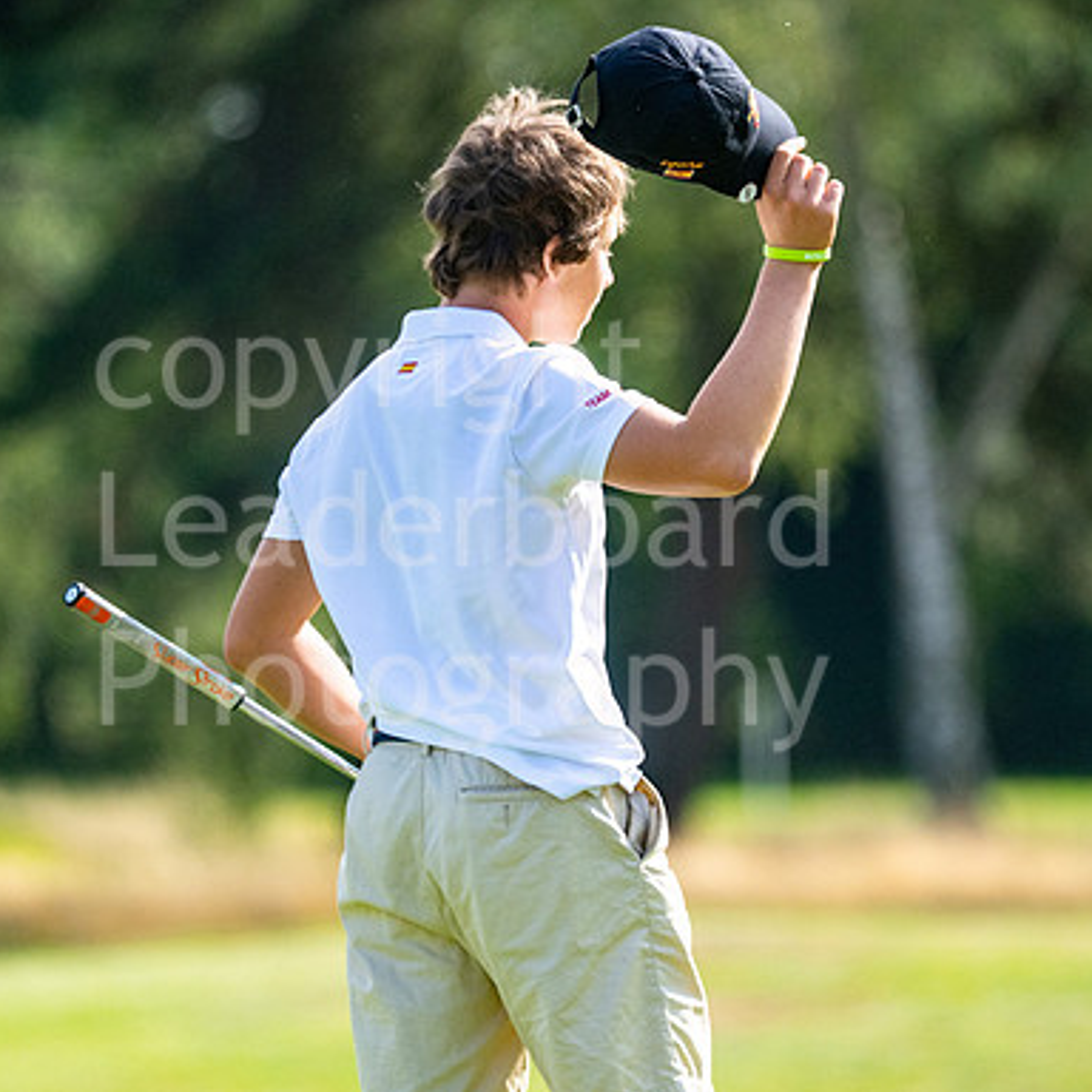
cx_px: 469
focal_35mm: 578
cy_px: 546
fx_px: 20629
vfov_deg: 3.0
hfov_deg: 3.0
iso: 500
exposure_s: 1/4000
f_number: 4
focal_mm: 300
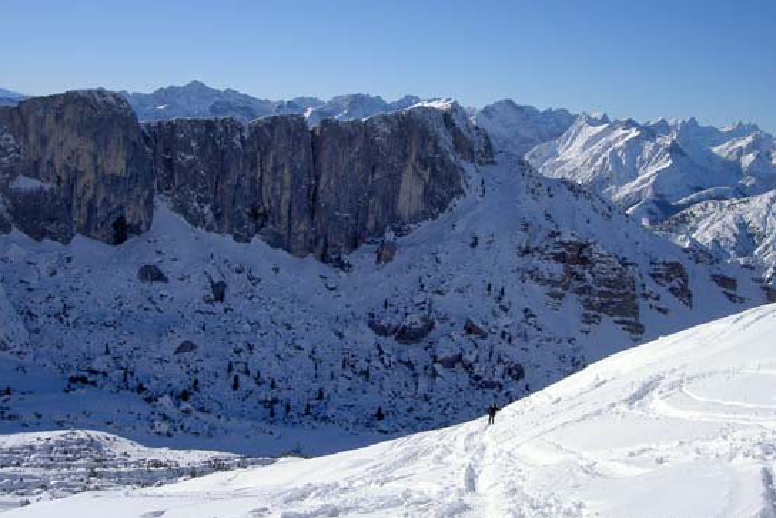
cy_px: 250
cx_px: 388
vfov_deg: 32.6
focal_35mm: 41
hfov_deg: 47.4
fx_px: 884
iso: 100
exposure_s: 1/1000
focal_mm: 8
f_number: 4.7
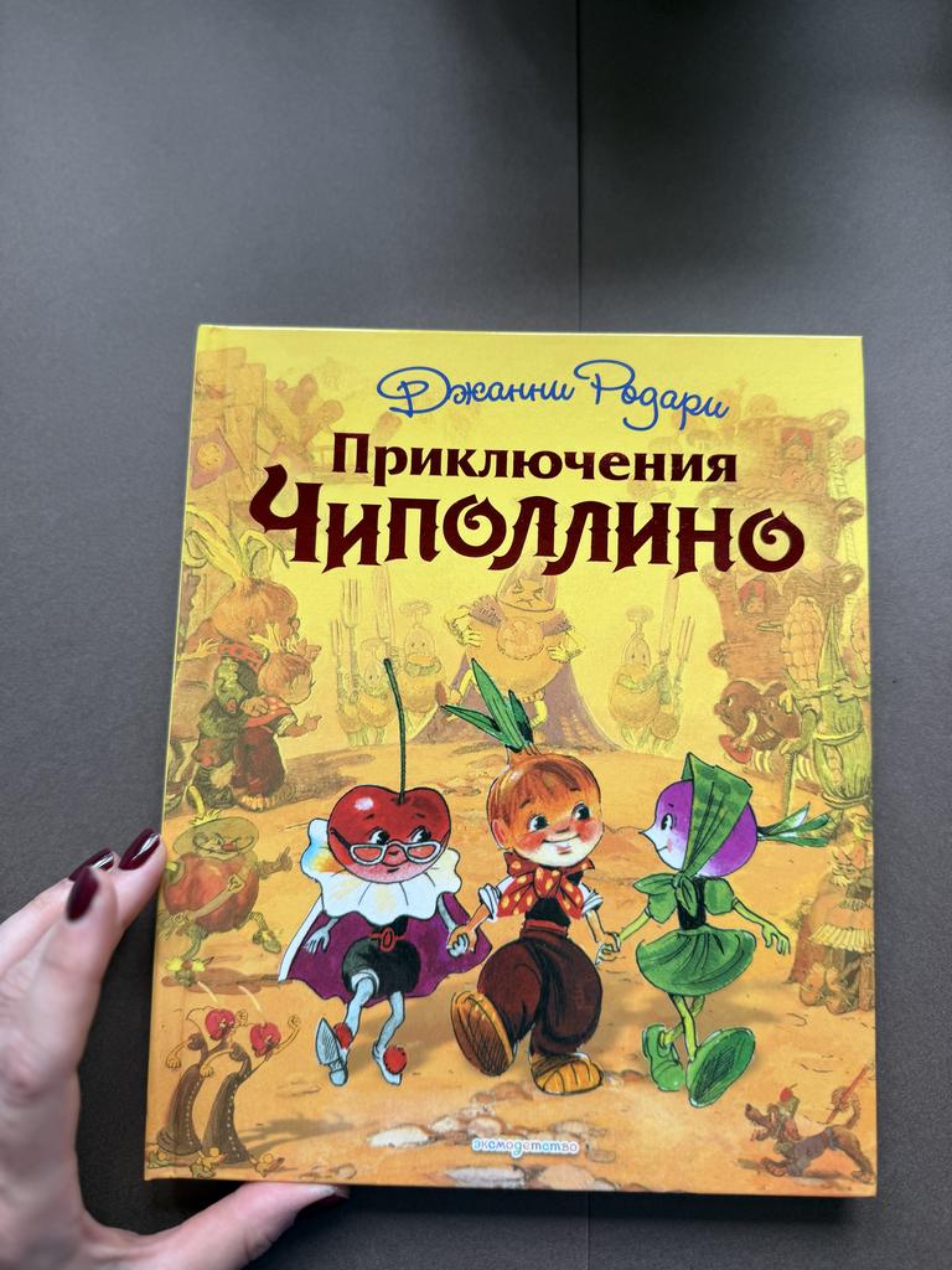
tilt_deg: -83.2
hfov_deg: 56.8
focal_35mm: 24
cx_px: 476
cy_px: 635
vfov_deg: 71.6
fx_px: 880
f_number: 1.78
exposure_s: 1/200
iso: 64
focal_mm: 6.76
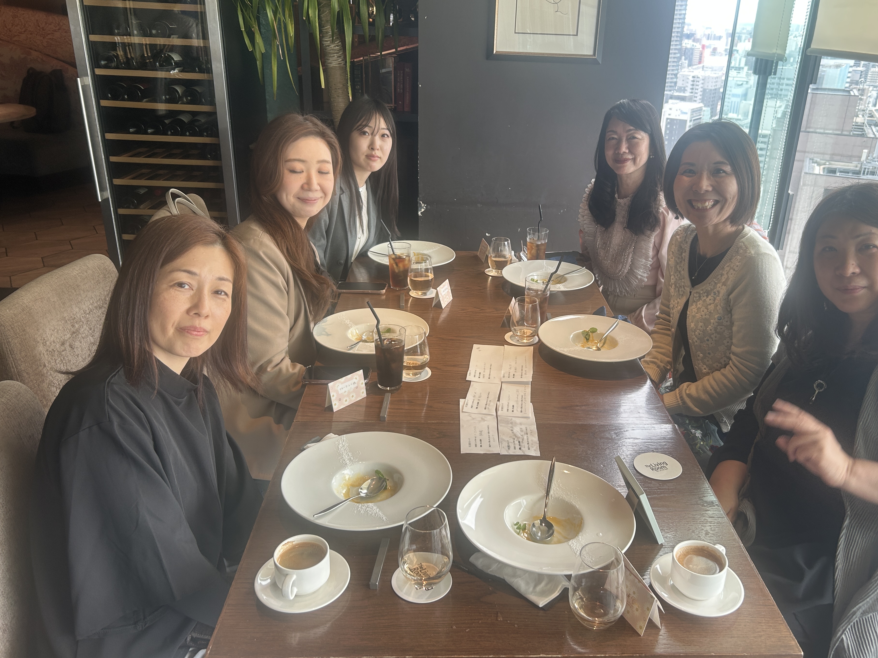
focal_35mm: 29
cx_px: 485
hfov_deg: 61.5
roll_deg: -1.9
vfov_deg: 48.2
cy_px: 310
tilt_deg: -22.7
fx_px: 736
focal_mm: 5.7
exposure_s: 1/132
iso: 40
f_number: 1.5
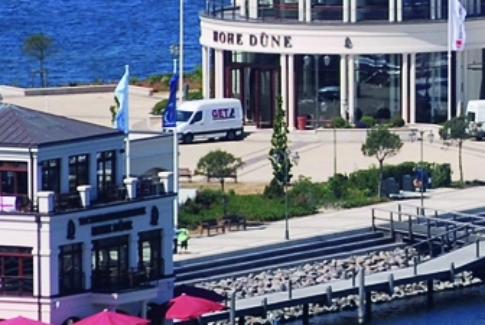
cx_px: 795
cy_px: 82
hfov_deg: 2.9
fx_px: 9605
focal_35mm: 712
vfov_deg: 1.9
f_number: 4.5
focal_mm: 90
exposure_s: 1/1000
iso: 140
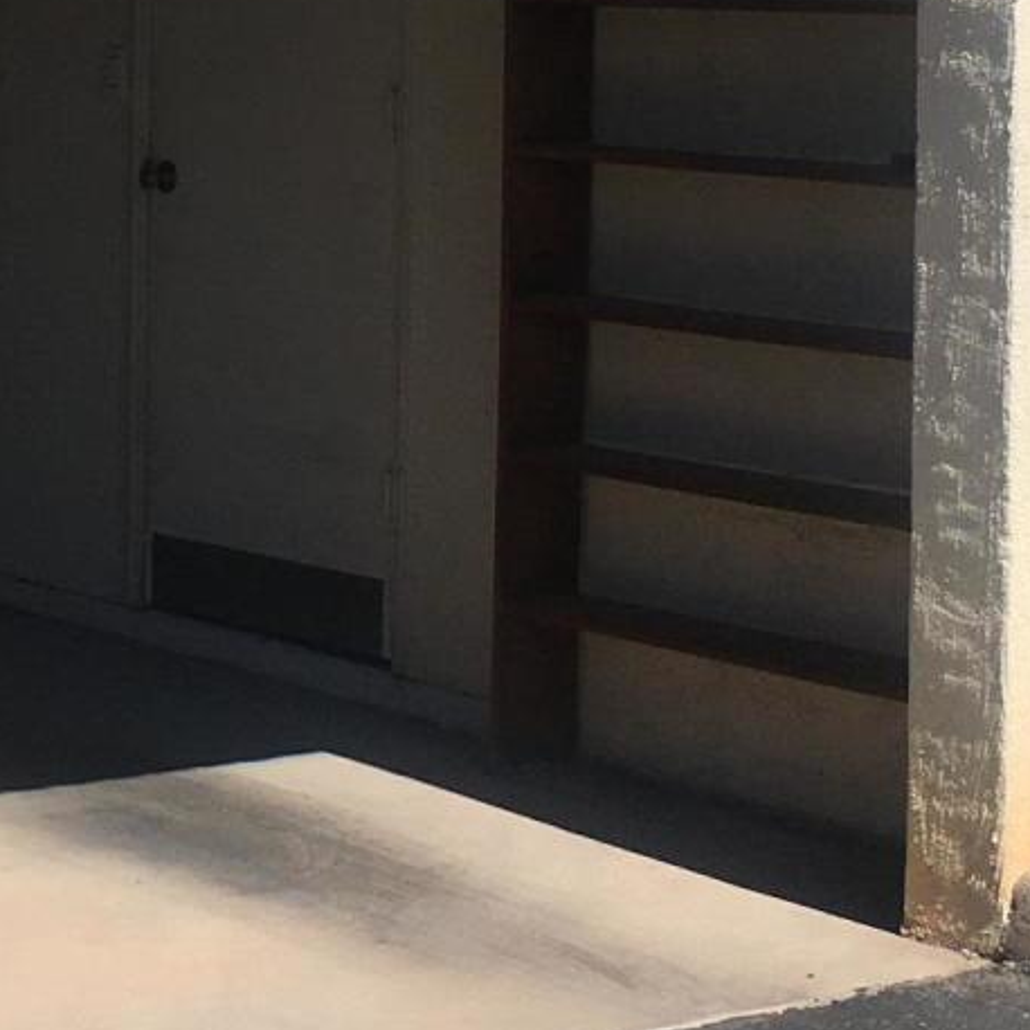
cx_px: 81
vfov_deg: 15.3
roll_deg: -0.4
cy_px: 20
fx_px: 3770
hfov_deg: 15.4
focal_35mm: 112
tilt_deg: -1.0
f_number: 2.2
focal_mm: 4.15
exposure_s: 1/3663
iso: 25
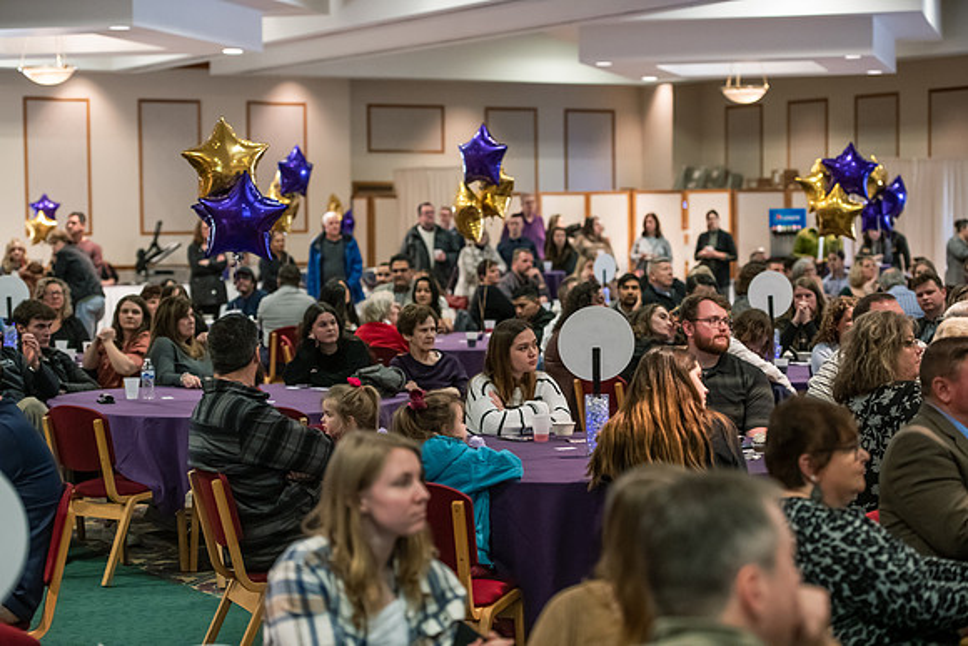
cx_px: 484
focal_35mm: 82
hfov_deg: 24.8
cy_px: 323
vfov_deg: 16.7
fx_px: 2205
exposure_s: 1/160
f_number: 3.2
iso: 3200
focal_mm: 82
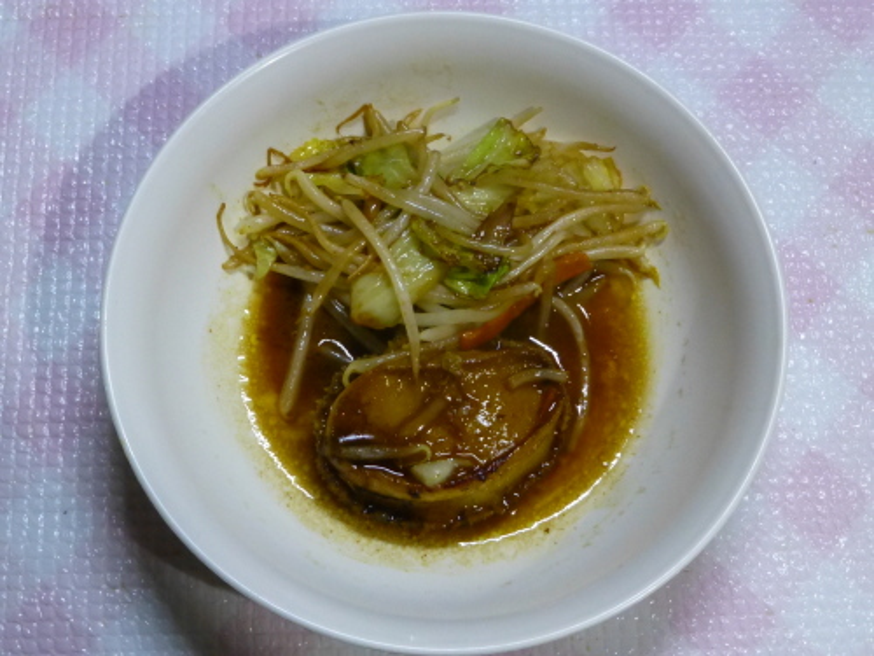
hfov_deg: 33.8
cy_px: 328
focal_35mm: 57
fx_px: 1439
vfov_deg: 25.7
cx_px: 437
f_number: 4.6
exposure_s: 1/30
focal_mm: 9.7
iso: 800
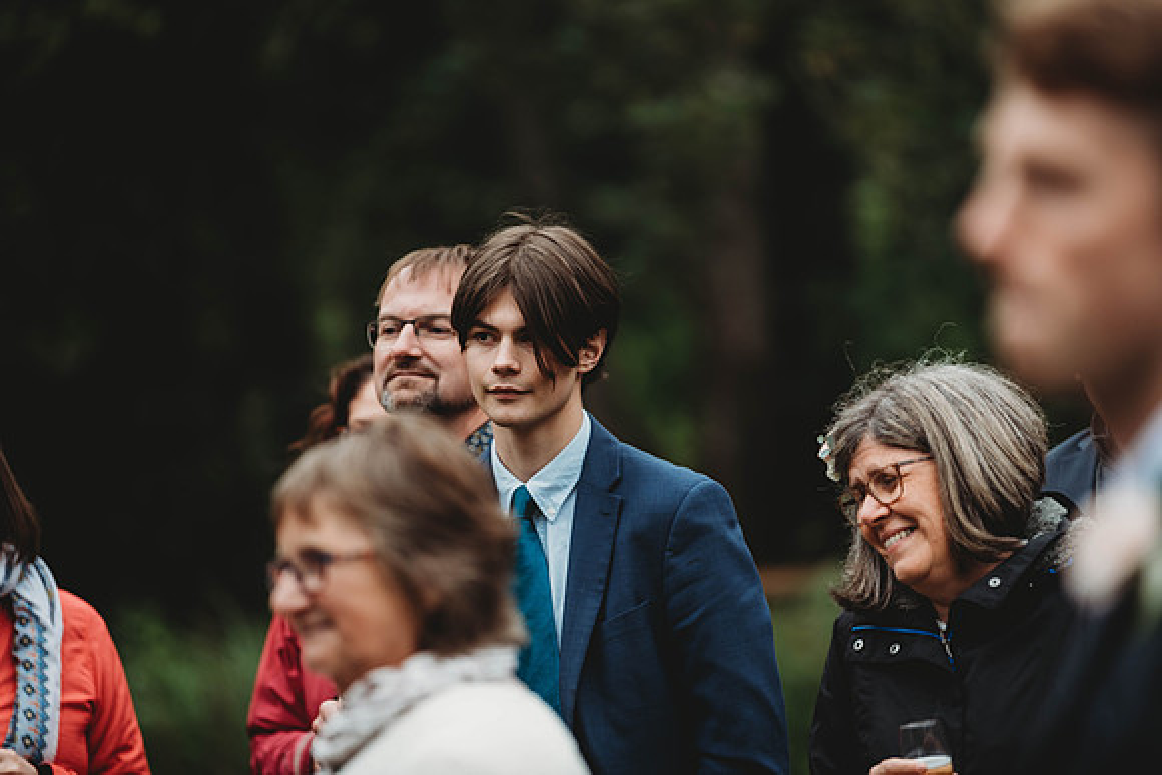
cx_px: 581
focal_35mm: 200
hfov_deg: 10.3
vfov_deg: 6.9
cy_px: 388
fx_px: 6457
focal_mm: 200
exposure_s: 1/160
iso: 180
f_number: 2.8
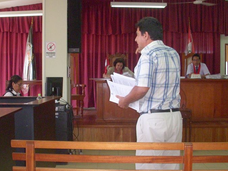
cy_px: 94
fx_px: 369
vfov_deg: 26.1
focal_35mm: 56
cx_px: 104
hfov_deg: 34.3
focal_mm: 6.3
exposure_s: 1/100
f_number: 3.3
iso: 320
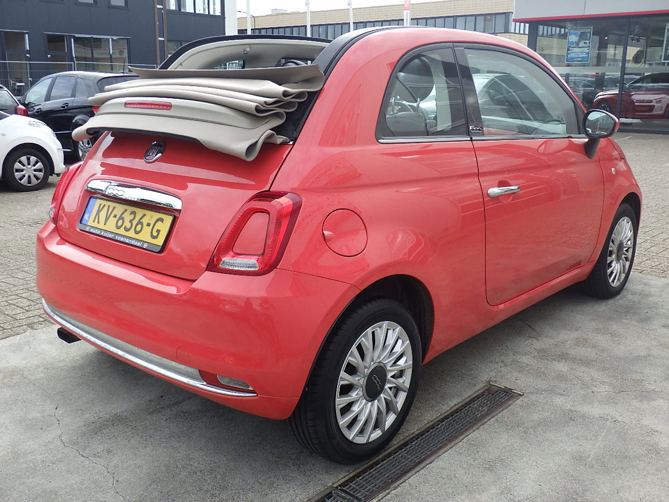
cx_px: 334
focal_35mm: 34
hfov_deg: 54.0
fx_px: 657
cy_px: 251
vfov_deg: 41.8
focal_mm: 6.1
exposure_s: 1/160
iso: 125
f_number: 4.6
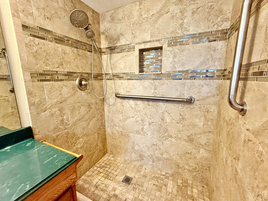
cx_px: 130
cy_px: 99
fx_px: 116
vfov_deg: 81.8
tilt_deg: -10.3
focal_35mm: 15
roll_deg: +1.3
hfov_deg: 98.1
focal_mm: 2.22
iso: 320
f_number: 2.2
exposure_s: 1/60
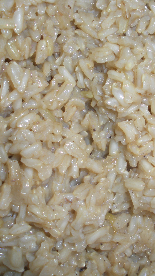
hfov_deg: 22.5
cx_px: 104
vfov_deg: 39.2
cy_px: 139
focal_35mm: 53
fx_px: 387
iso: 64
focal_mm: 6.3
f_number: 3.5
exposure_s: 1/30
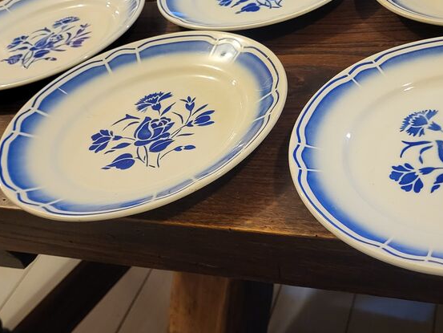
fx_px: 602
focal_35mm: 47
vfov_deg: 30.6
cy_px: 108
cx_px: 288
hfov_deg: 40.0
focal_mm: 5.4
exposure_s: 1/50
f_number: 1.8
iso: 640
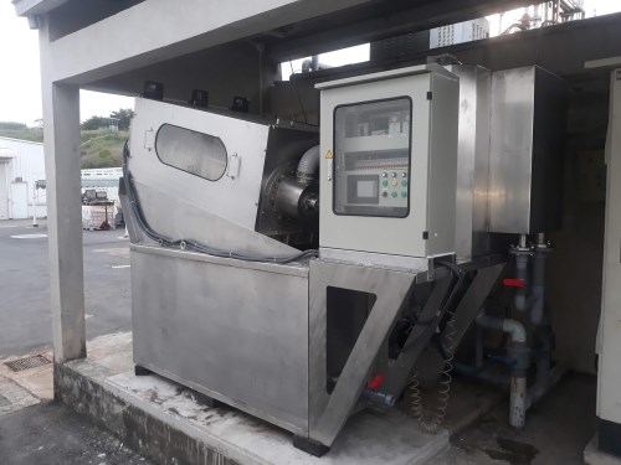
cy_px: 232
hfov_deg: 65.3
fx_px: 484
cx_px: 310
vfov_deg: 51.4
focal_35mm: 27
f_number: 1.7
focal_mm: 3.71
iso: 100
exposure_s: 1/50
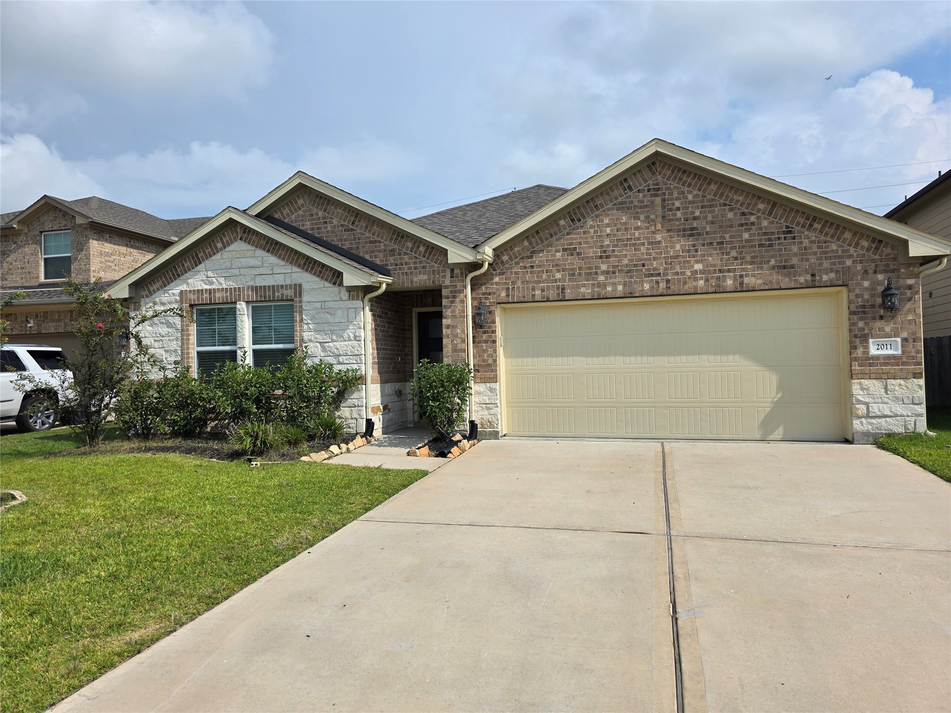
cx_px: 476
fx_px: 632
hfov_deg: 73.9
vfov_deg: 58.9
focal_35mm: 23
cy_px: 356
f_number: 1.7
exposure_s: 1/7944
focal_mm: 6.3
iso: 40
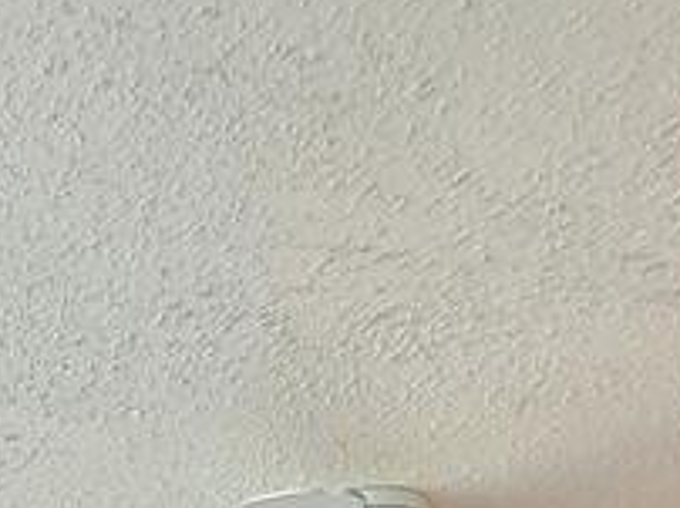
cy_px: 1164
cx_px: -458
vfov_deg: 15.1
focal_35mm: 66
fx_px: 1295
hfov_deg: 21.8
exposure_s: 1/60
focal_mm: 2.2
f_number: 2.2
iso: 250
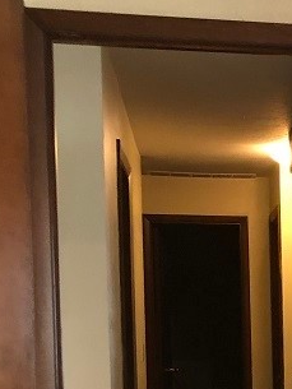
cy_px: 429
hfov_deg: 14.5
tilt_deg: -5.1
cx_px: 463
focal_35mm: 94
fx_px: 1056
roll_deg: -0.1
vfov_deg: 19.9
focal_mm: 3.99
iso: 64
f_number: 1.8
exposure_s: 1/15
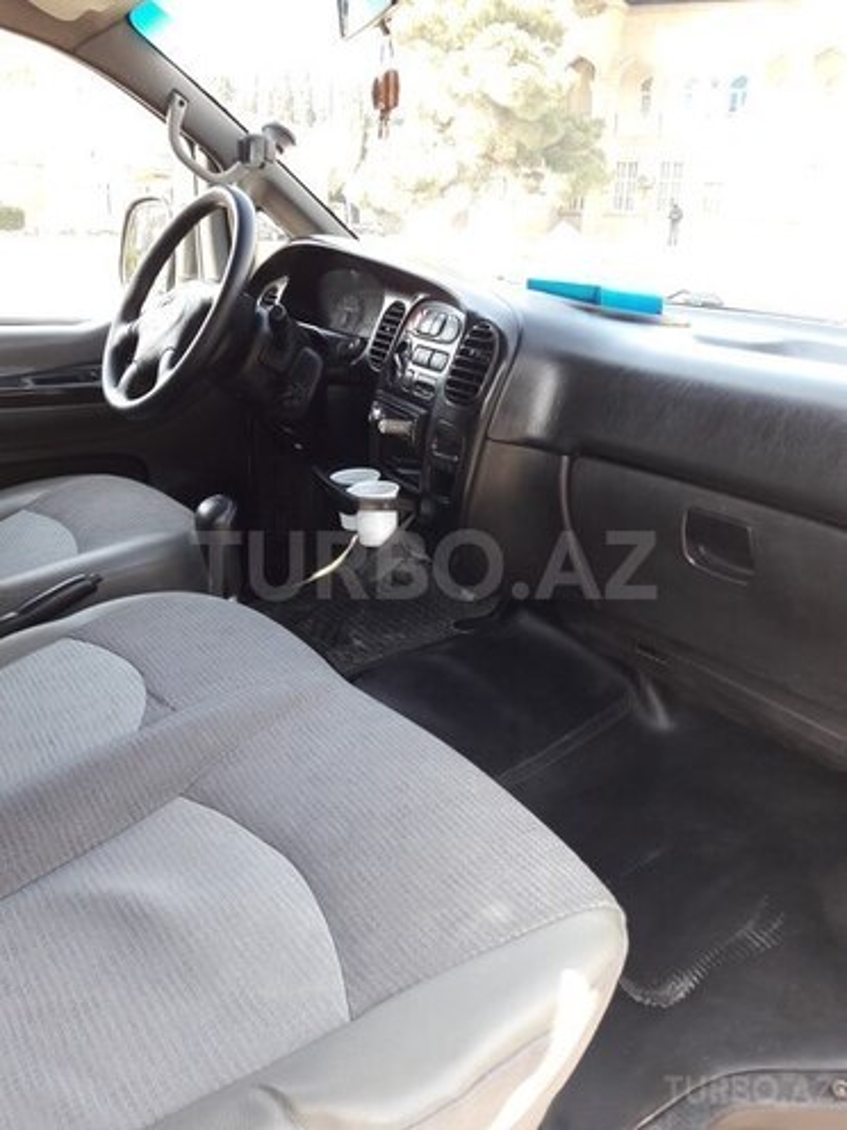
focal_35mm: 28
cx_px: 424
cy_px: 565
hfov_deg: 49.7
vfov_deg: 63.4
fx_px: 913
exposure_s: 1/50
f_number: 1.9
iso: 50
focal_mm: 3.7
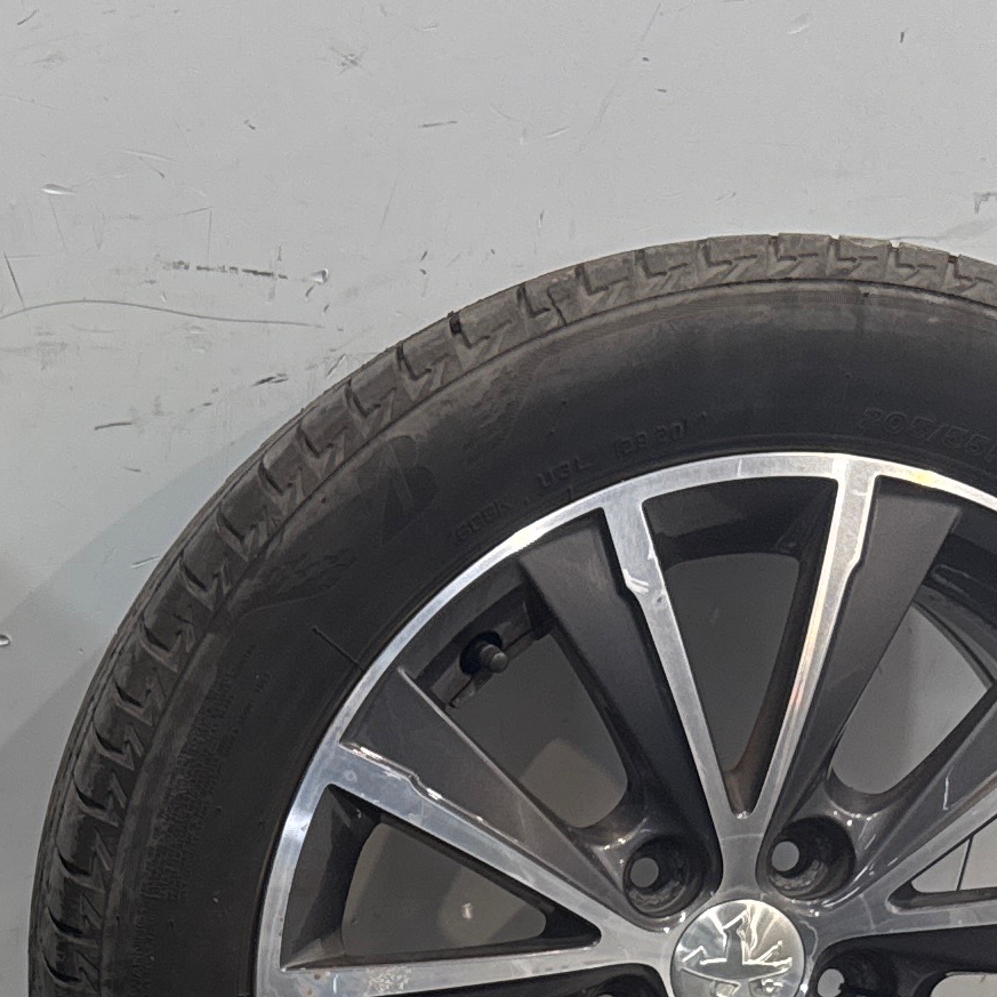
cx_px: -262
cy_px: 1558
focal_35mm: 98
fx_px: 3193
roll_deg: +0.2
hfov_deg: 16.8
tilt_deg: -40.3
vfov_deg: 16.0
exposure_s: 1/100
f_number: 1.78
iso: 100
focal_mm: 6.76
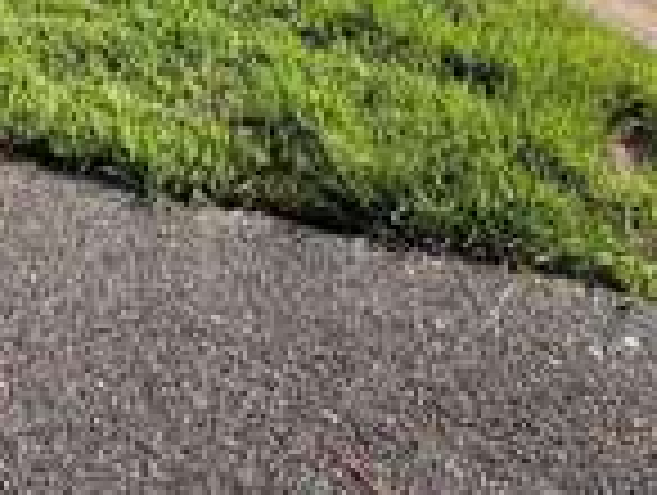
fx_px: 875
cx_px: 14
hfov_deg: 37.2
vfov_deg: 23.8
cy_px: -279
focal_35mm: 46
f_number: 2.2
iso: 20
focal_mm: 2.22
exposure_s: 1/876
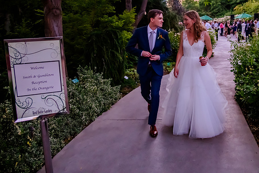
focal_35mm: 32
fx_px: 230
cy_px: 59
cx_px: 172
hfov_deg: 57.4
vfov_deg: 40.7
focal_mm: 24
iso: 5000
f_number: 4
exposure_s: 1/320
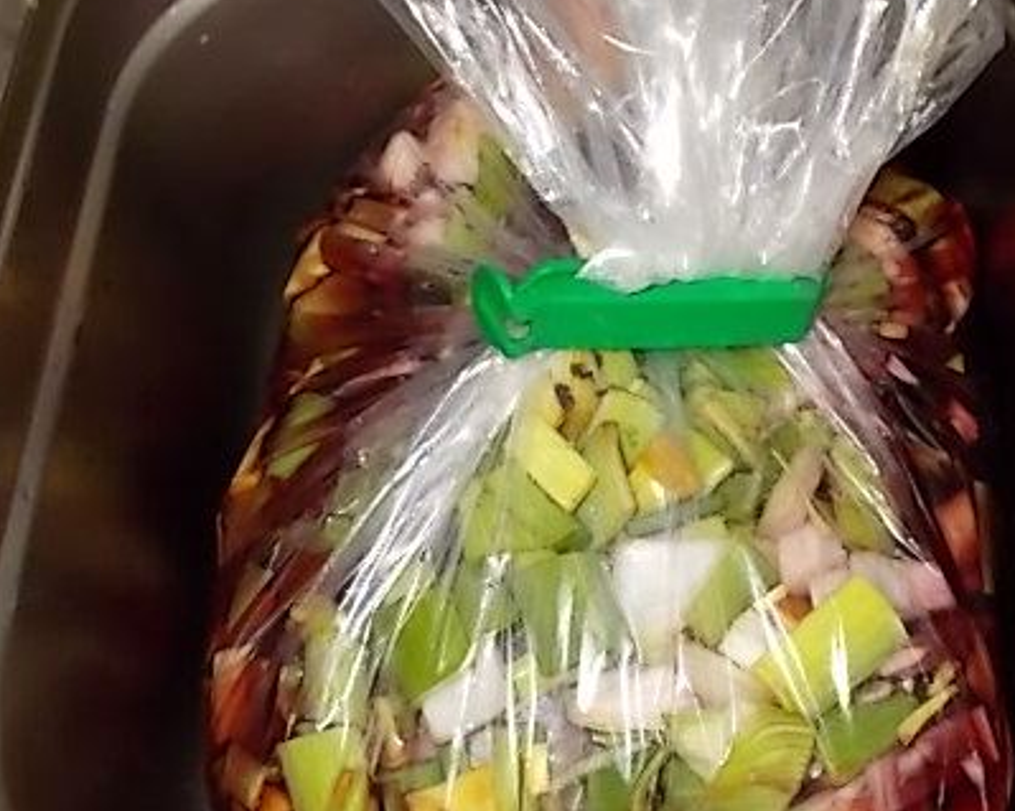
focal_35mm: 47
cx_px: 628
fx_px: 1412
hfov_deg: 39.3
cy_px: 529
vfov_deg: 31.9
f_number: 3.4
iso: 200
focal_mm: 5.3
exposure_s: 1/25
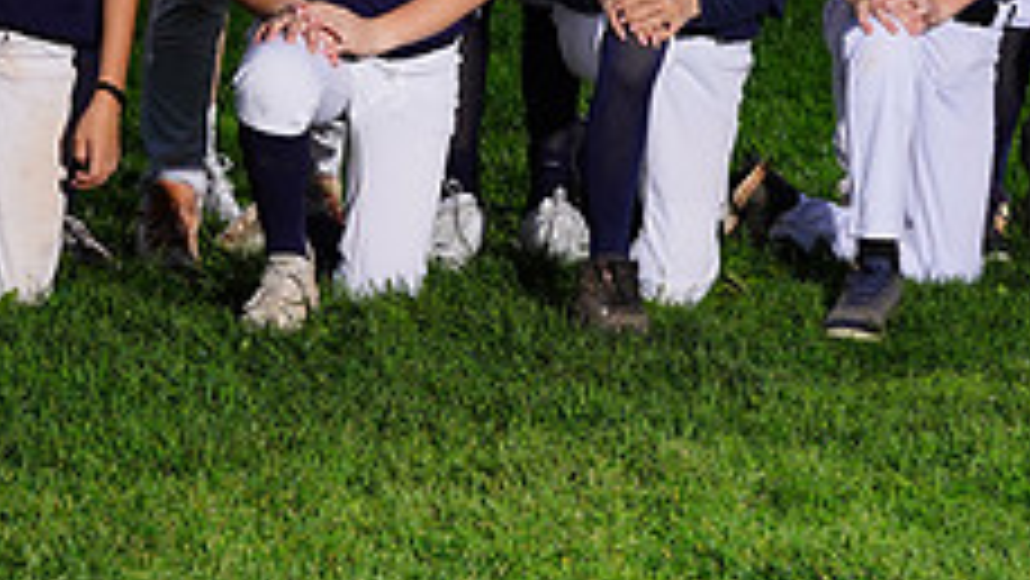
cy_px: -227
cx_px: 562
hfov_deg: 8.1
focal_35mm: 265
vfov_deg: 4.6
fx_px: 7240
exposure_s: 1/160
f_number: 9
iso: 320
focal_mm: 100
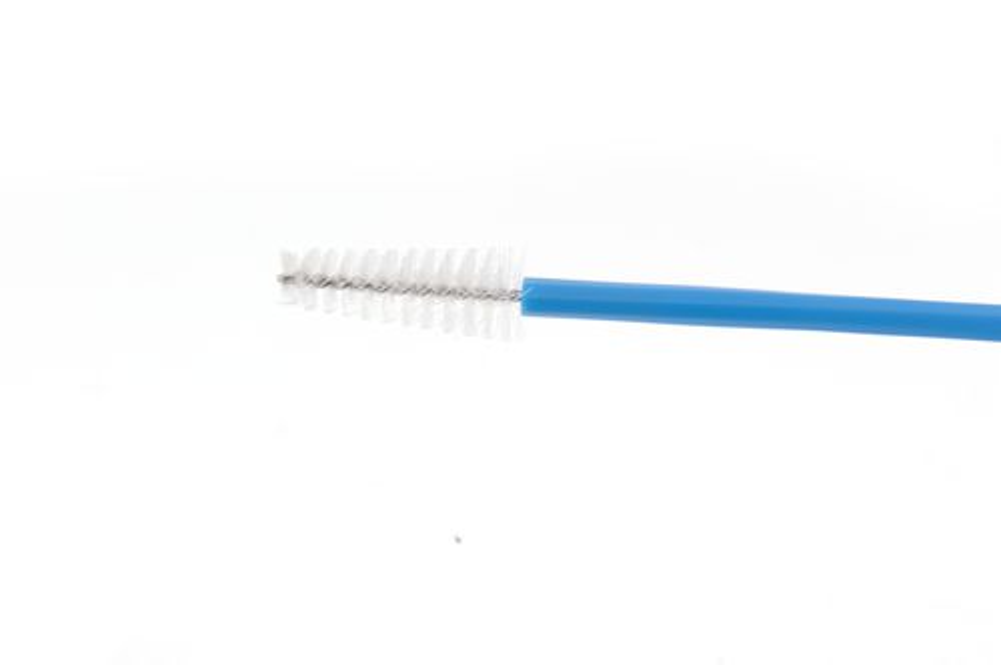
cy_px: 332
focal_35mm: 300
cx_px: 500
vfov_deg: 4.6
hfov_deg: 6.9
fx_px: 8331
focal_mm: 200
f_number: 22
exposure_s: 1/125
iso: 100
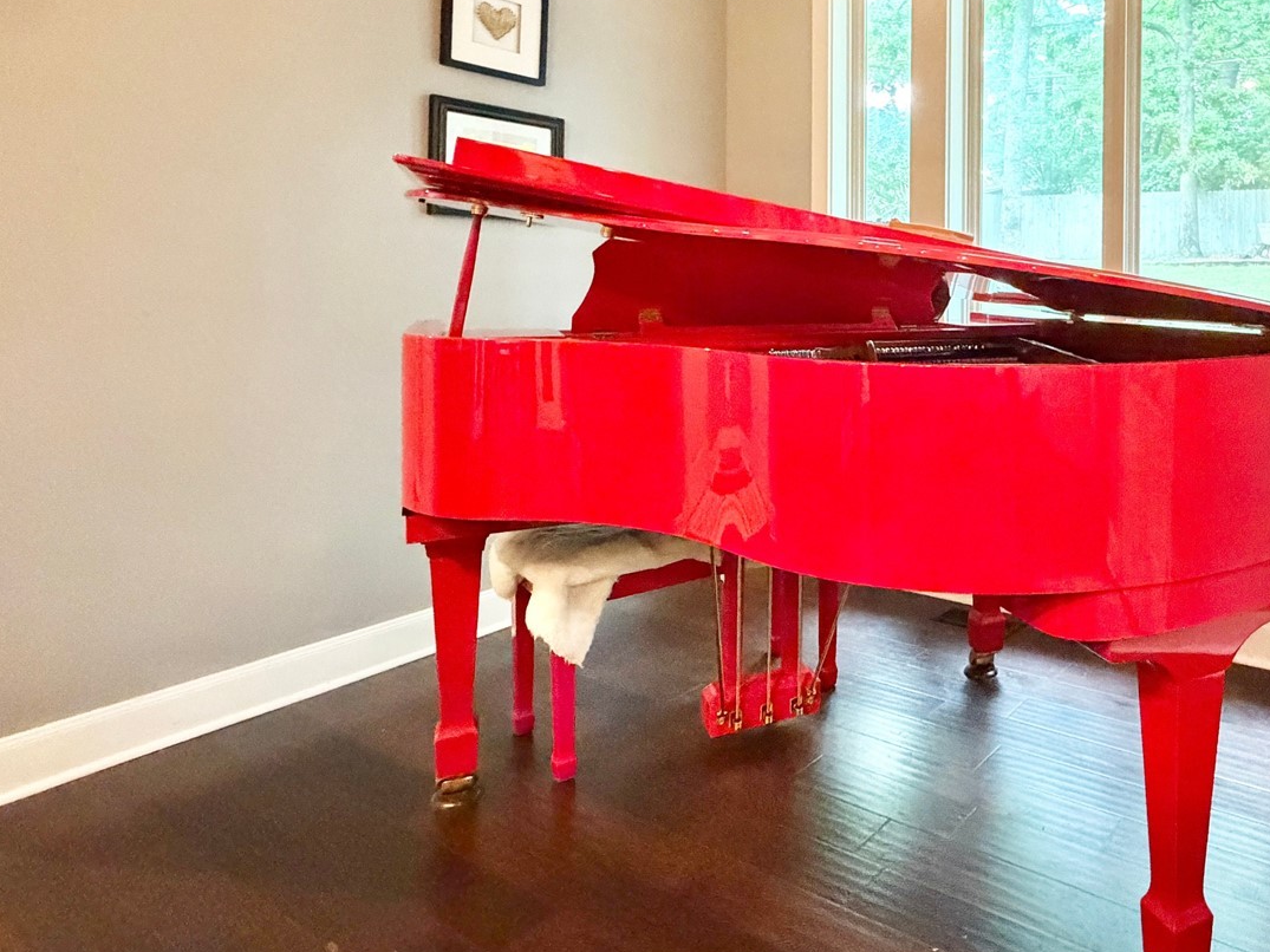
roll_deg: -0.9
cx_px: 992
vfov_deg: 53.3
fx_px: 917
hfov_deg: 64.1
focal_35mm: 25
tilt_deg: -0.7
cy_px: 285
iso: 1000
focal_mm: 2.22
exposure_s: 1/60
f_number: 2.2
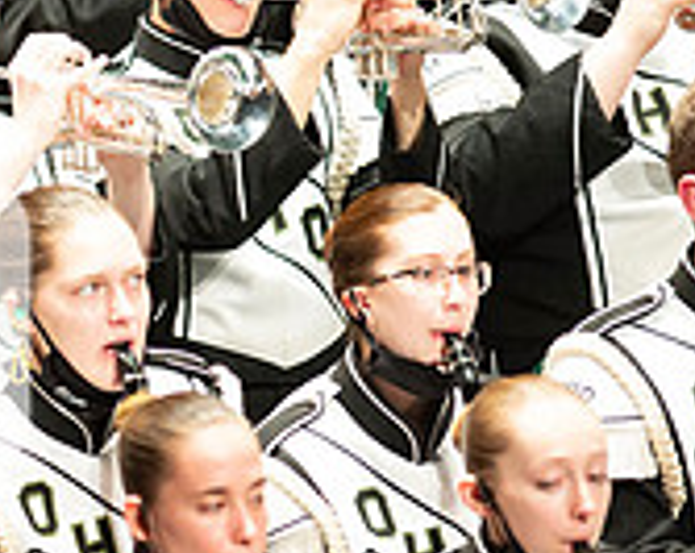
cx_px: -283
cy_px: 366
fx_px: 20102
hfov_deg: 2.0
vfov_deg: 1.6
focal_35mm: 979
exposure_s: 1/500
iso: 3200
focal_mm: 300
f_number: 2.8
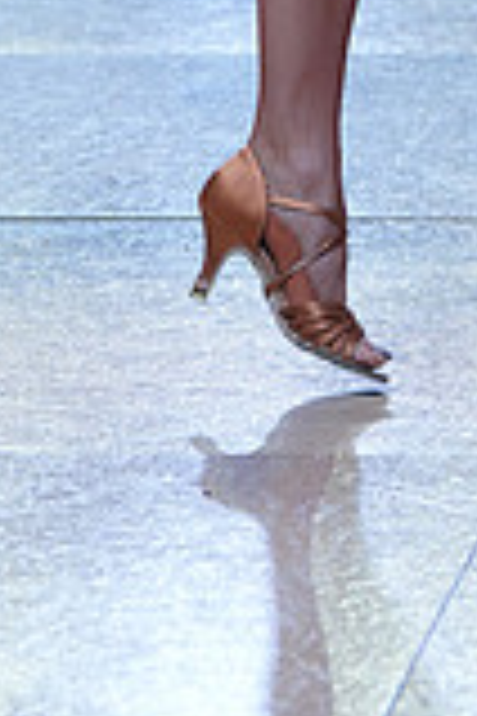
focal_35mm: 317
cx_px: 164
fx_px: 6300
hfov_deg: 4.3
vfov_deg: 6.4
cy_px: -567
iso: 500
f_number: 4.5
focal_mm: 87
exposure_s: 1/400
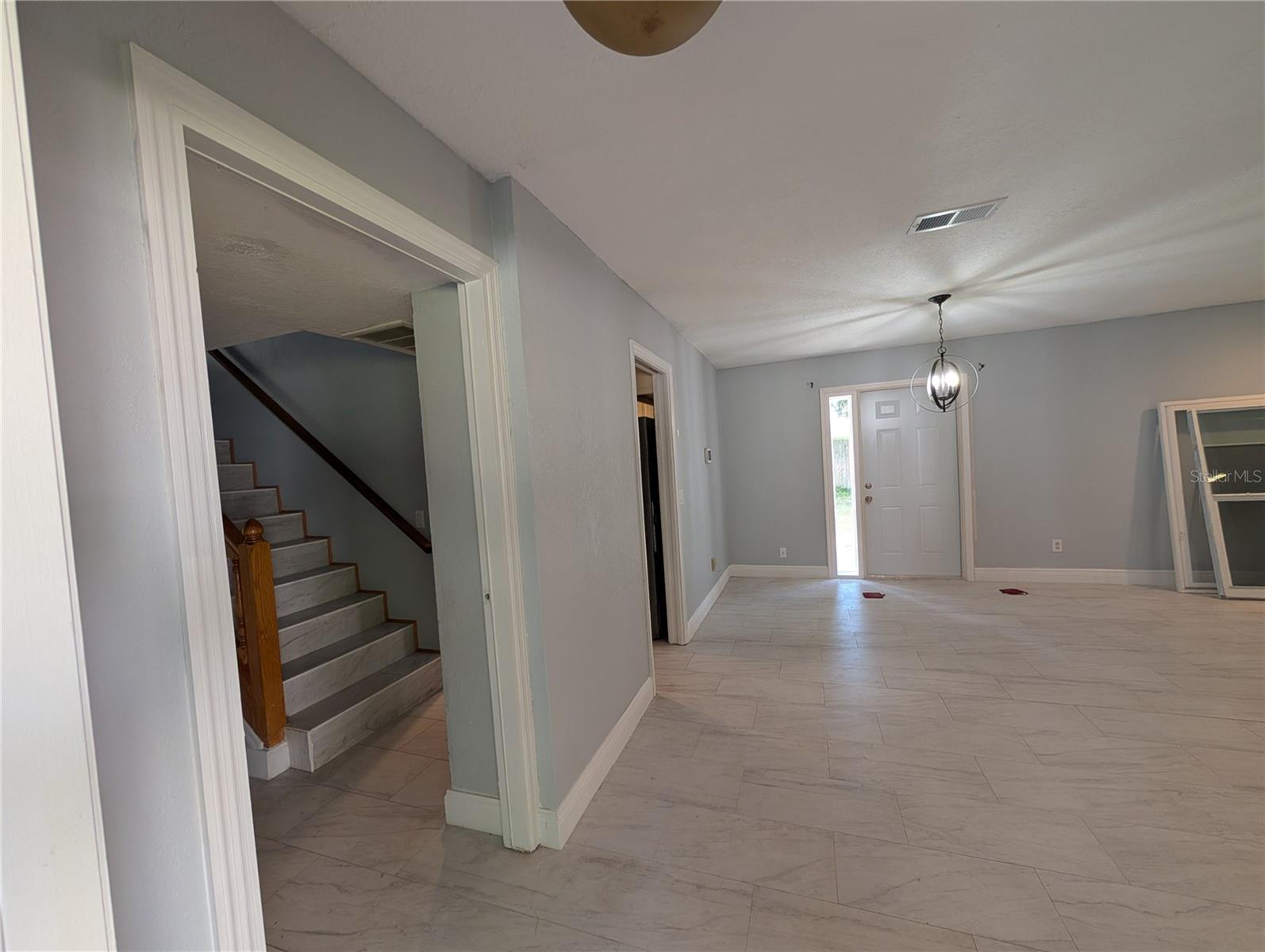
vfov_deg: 94.6
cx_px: 632
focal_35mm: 12
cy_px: 476
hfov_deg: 110.5
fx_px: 439
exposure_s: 1/60
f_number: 1.7
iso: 57
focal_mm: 2.02
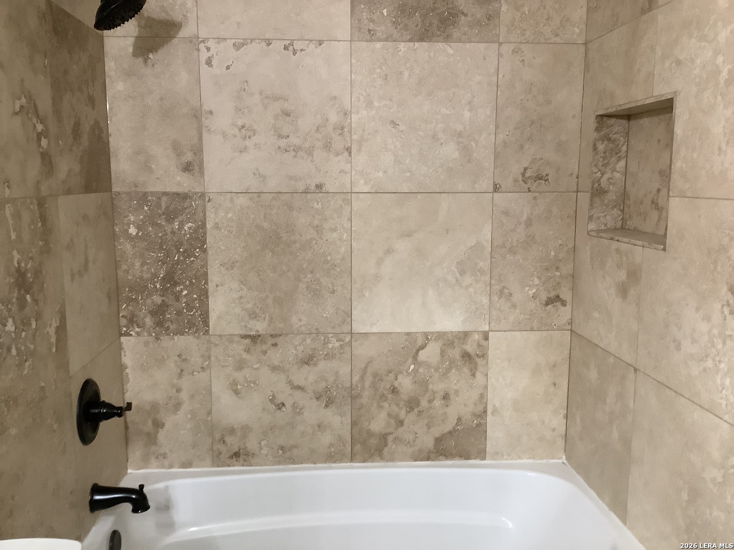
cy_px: 275
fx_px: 657
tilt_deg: -10.5
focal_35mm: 31
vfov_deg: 45.4
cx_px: 367
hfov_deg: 58.4
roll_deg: -0.1
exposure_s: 1/40
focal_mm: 3.3
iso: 250
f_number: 2.4
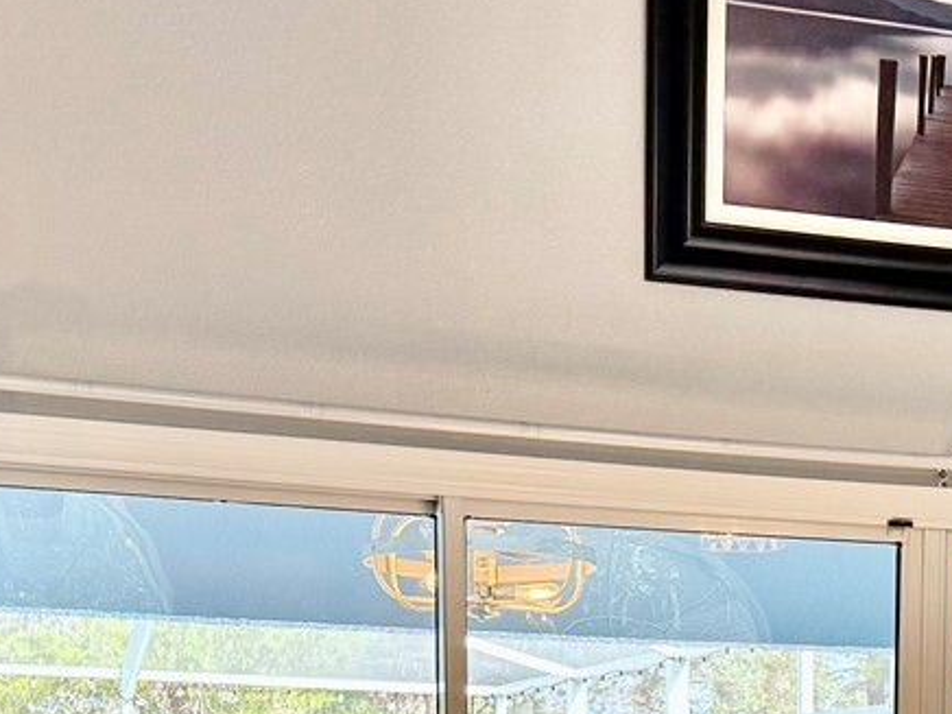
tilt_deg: -5.8
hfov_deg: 21.9
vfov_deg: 15.5
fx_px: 2420
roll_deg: -1.1
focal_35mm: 88
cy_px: 1072
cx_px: 771
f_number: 1.78
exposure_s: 1/266
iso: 100
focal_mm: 6.76
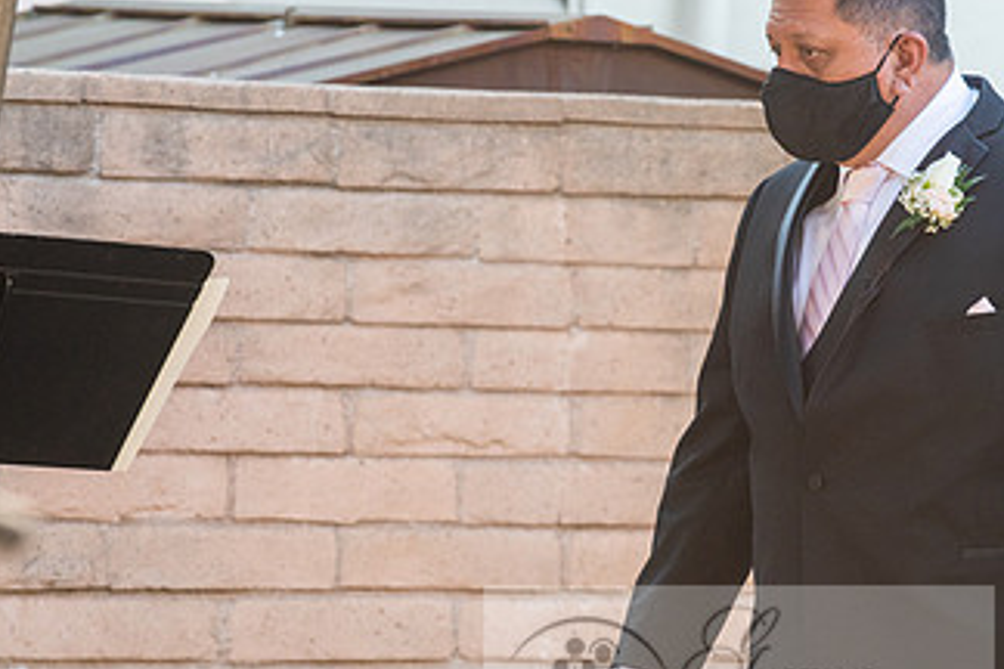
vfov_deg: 3.8
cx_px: 738
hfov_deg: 5.8
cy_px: 367
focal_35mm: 358
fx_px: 9983
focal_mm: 200
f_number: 7.1
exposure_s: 1/200
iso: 640
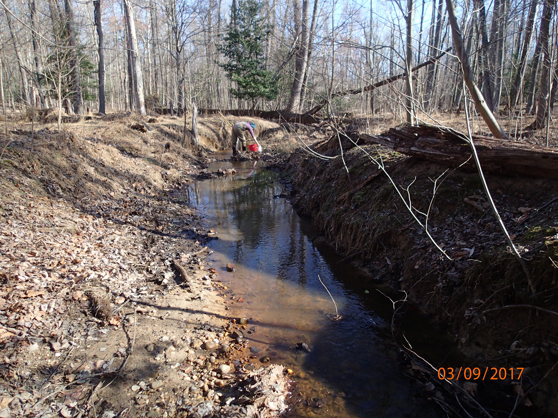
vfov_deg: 54.9
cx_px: 279
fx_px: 403
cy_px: 209
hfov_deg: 69.4
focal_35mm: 25
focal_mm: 4.5
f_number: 2
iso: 200
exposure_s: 1/1000
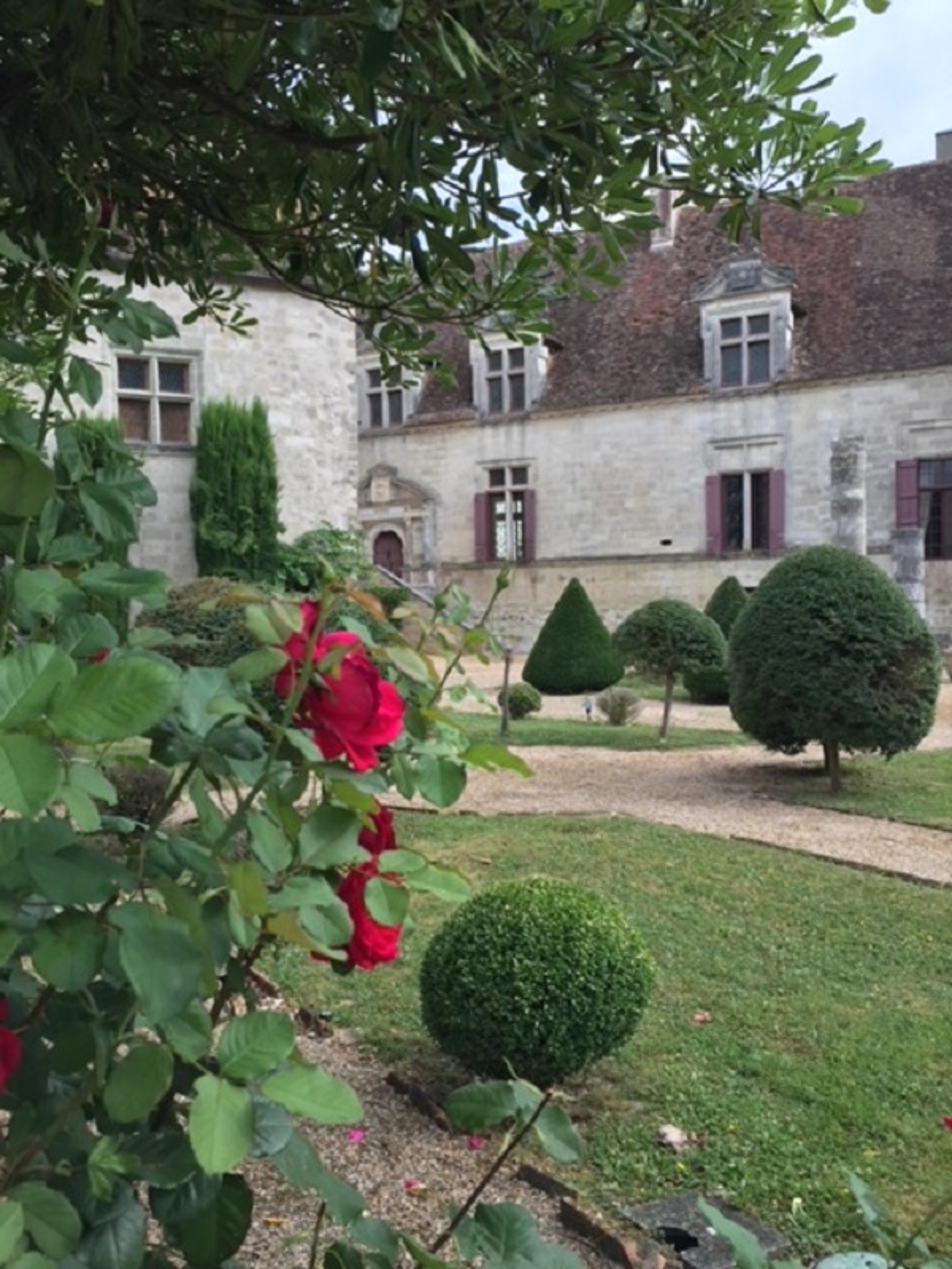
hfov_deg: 48.2
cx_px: 476
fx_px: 1063
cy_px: 634
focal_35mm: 29
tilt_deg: -1.6
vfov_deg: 61.7
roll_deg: +0.9
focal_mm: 4.15
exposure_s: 1/514
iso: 32
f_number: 2.2
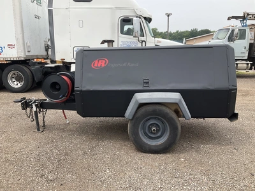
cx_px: 128
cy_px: 96
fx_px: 214
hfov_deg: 61.7
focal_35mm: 29
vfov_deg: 48.2
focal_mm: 3
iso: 25
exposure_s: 1/997
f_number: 1.8
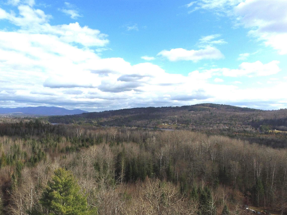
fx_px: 224
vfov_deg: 51.2
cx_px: 103
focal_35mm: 27
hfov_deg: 64.1
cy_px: 122
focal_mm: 3.61
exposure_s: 1/2119
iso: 100
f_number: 2.8
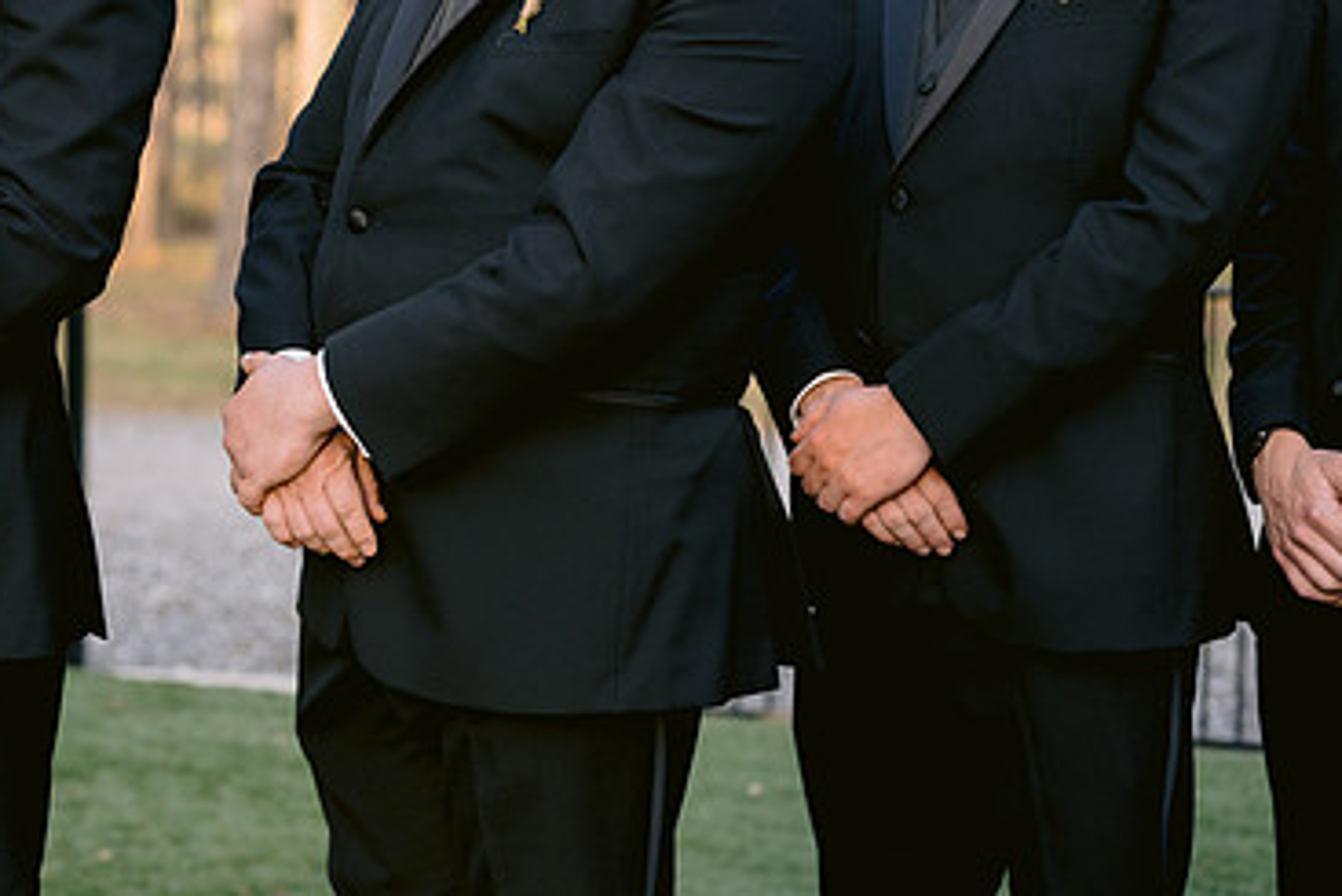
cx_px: 311
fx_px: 2946
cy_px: 298
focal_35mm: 79
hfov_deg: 25.3
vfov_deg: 17.2
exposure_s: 1/500
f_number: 2.8
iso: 400
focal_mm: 50
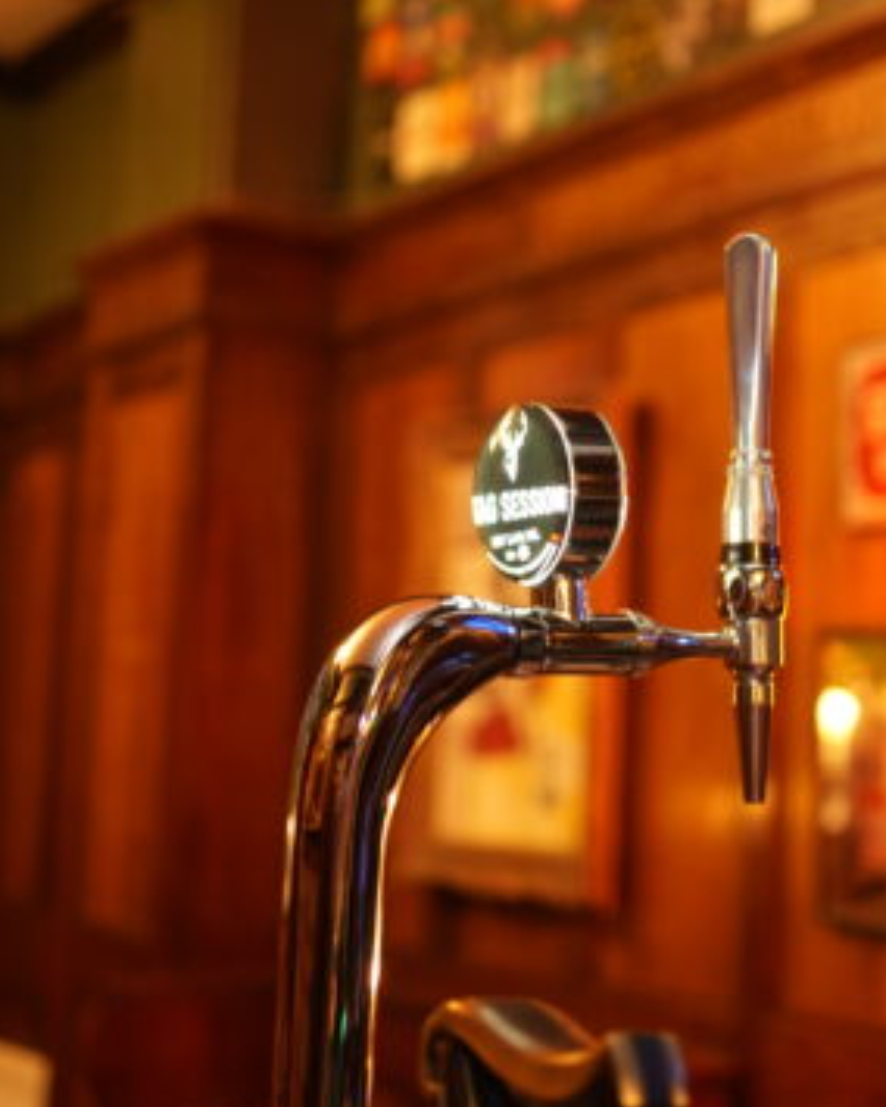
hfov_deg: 21.4
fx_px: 2327
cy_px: 471
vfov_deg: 26.7
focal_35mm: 71
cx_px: 671
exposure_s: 1/25
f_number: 1.8
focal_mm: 35
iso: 640
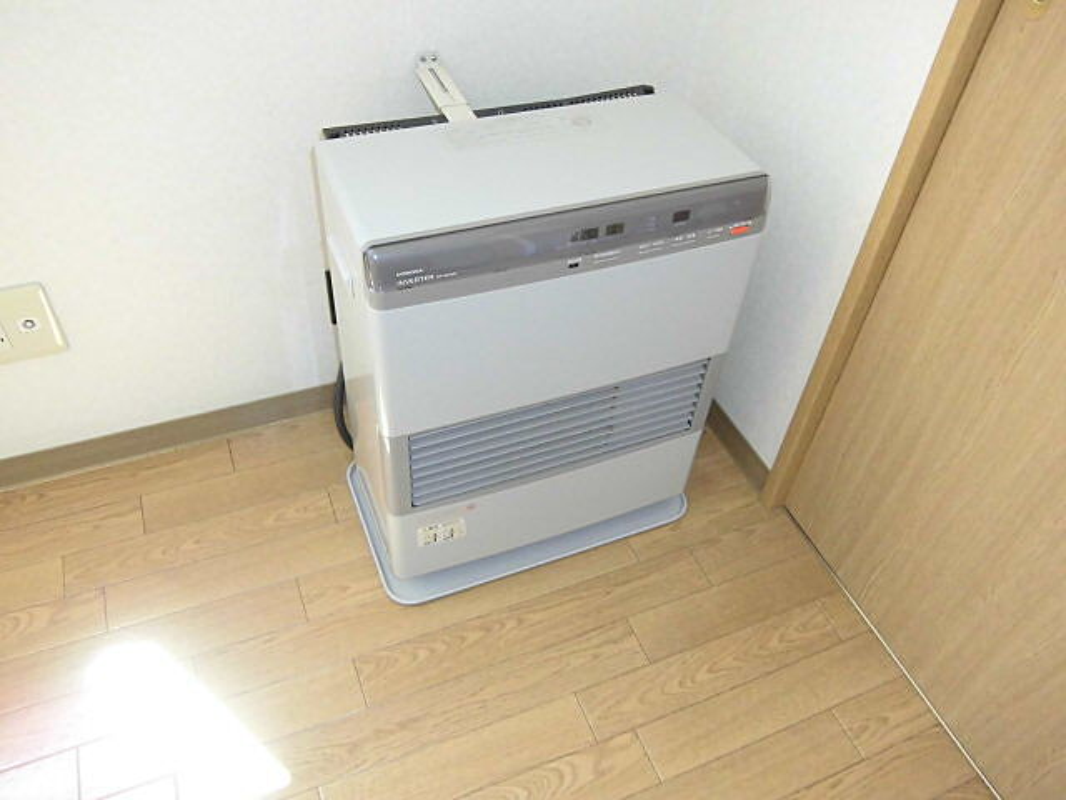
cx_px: 533
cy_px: 400
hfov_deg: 67.3
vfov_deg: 53.1
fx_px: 801
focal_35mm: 26
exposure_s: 1/60
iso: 400
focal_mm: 4.7
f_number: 2.8
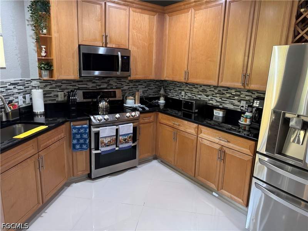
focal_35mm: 24
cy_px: 116
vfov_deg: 56.8
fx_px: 214
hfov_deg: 71.6
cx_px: 154
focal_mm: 6.76
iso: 250
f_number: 1.78
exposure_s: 1/60
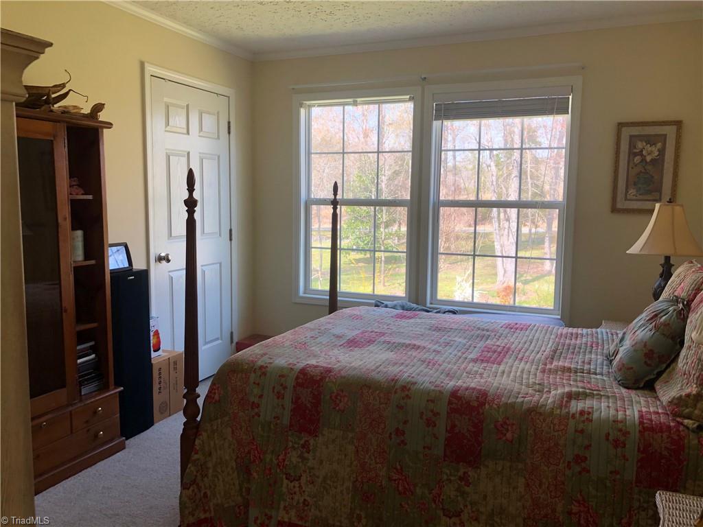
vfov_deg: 49.7
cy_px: 264
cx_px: 352
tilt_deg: -6.7
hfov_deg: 63.4
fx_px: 569
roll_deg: +0.6
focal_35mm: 28
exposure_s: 1/120
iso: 25
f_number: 1.8
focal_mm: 3.99
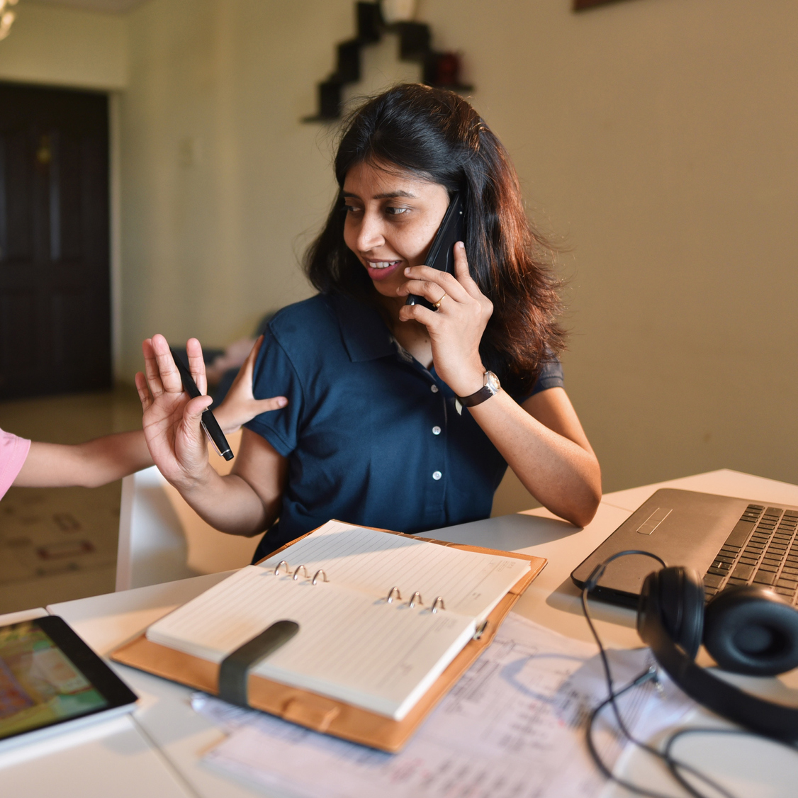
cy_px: 344
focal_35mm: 32
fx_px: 835
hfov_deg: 50.0
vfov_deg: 50.9
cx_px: 252
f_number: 1.4
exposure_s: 1/320
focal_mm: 20
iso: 200
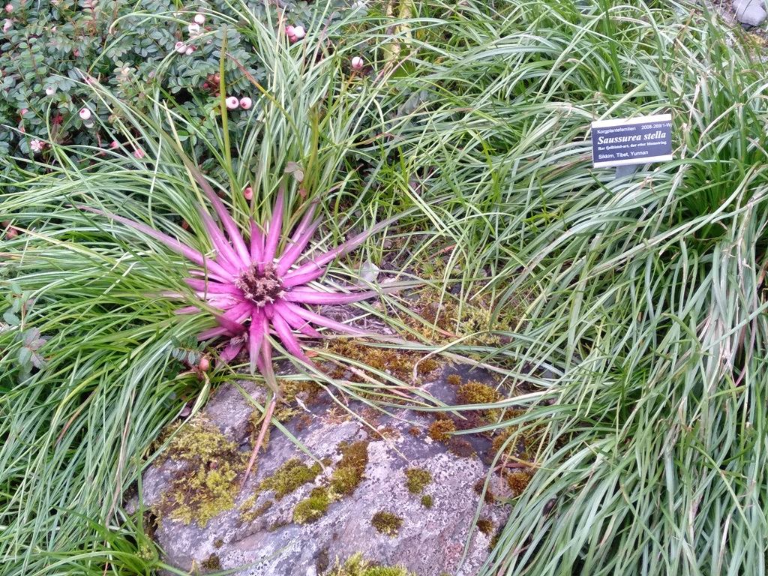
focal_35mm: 26
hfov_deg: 67.3
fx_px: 577
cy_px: 288
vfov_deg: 53.1
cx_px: 384
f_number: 2.2
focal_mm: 3.82
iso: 160
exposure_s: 1/120
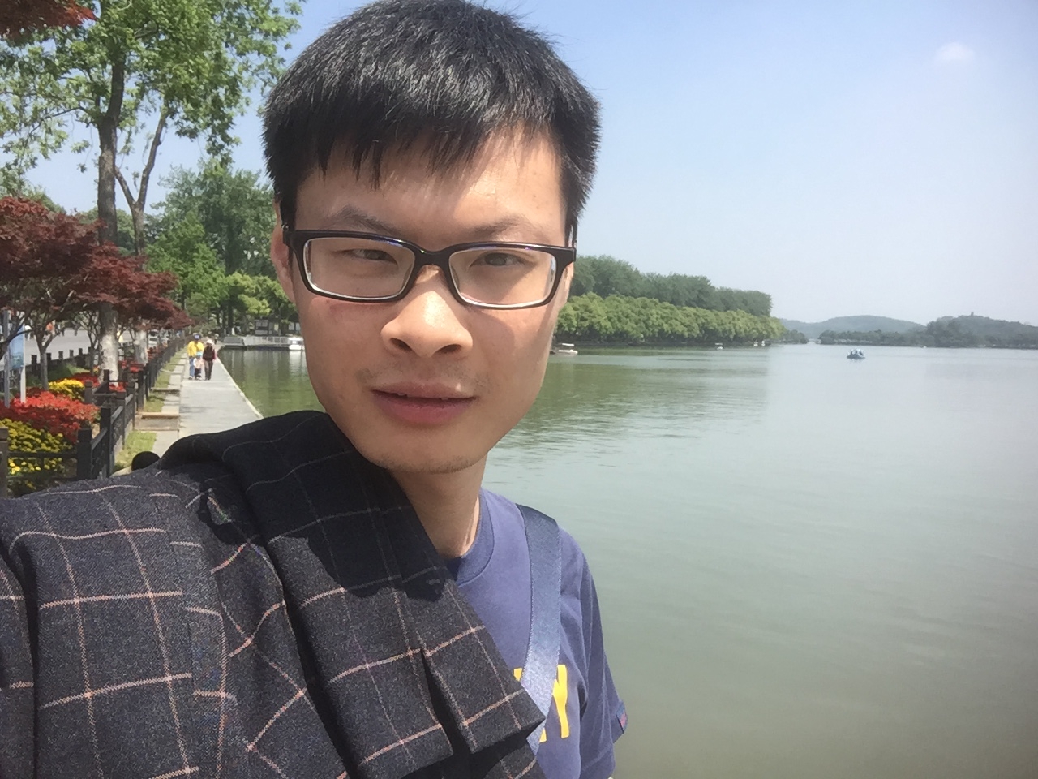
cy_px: 390
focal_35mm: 31
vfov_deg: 45.4
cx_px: 519
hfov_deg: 58.4
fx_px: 930
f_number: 2.2
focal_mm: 2.65
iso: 32
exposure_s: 1/1250
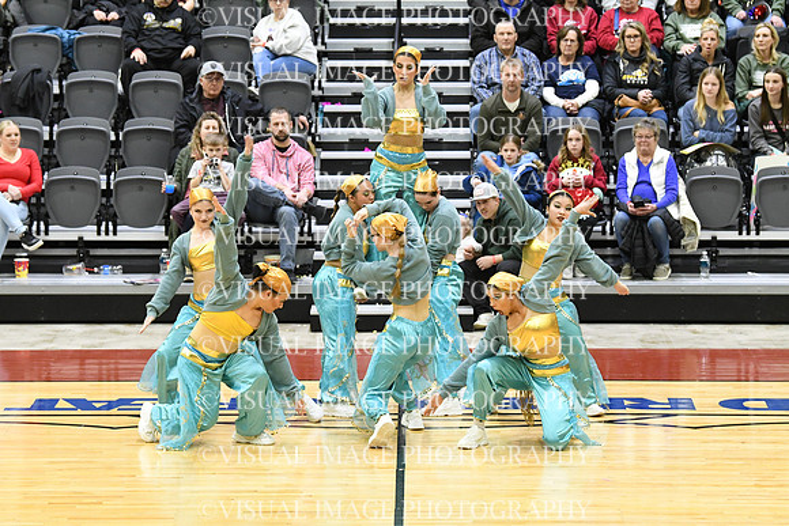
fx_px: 3683
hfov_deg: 12.2
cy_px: 263
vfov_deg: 8.2
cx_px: 394
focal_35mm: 168
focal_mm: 112
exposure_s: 1/250
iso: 5000
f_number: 4
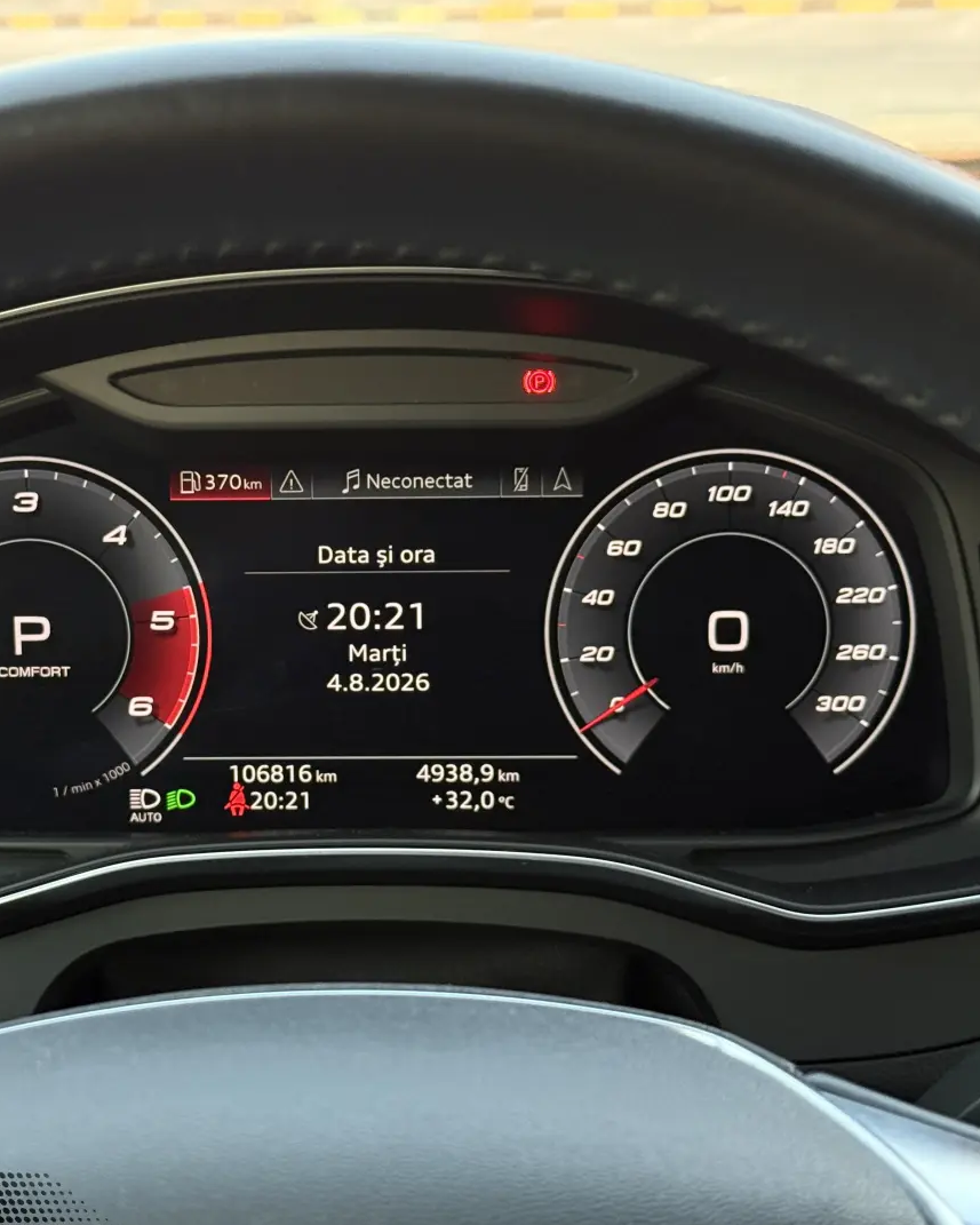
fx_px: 2284
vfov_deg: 30.0
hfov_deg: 24.1
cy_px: 611
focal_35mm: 63
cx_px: 346
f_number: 1.78
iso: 250
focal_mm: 6.76
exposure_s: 1/48
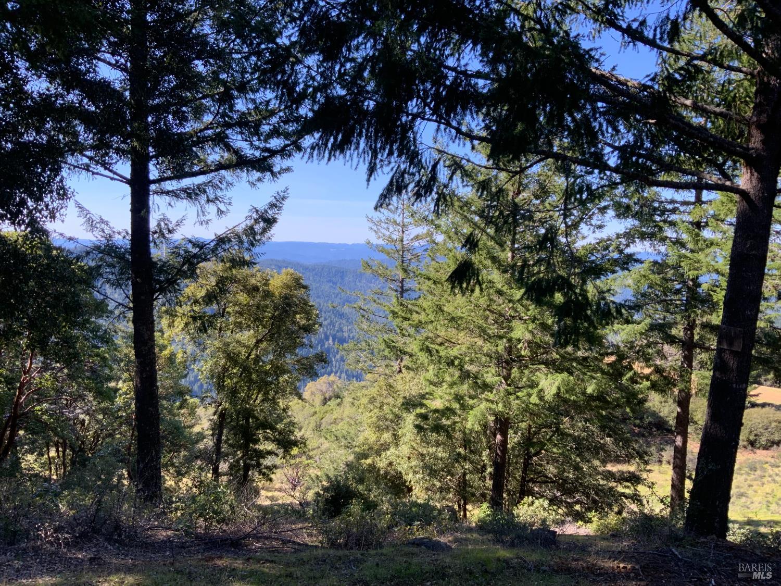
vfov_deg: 48.2
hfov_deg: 61.7
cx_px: 390
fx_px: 654
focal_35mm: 29
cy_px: 293
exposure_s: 1/346
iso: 16
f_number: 1.8
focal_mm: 3
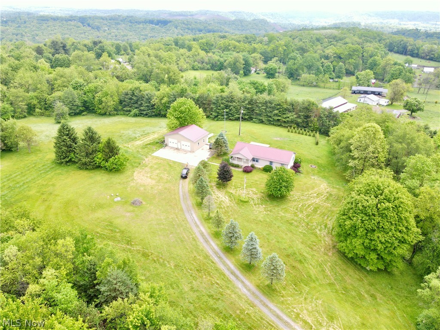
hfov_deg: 71.6
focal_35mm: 24
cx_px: 220
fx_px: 305
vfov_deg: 56.8
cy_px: 165
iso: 100
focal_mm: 4.5
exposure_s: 1/100
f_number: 2.8
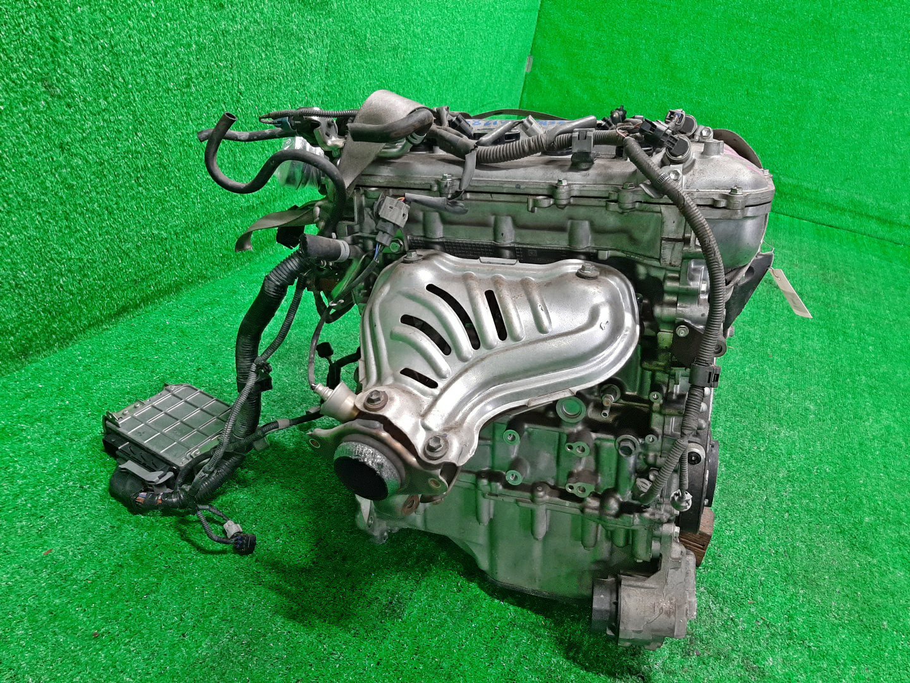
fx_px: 683
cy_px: 342
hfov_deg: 67.3
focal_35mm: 26
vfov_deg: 53.1
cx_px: 455
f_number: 1.7
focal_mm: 3.93
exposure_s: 1/50
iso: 168
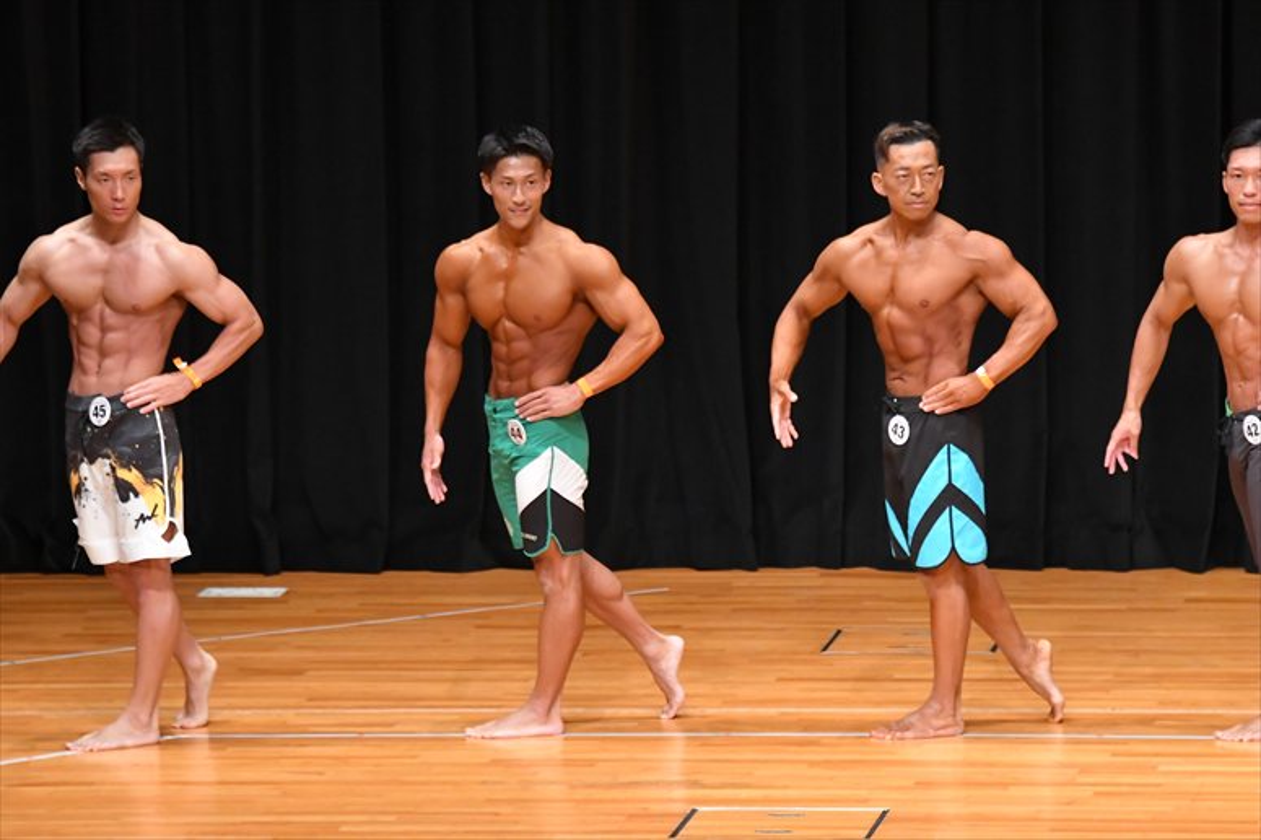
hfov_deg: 8.1
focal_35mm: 255
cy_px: 420
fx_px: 8928
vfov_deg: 5.4
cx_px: 630
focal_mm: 170
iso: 5000
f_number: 5.6
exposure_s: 1/400
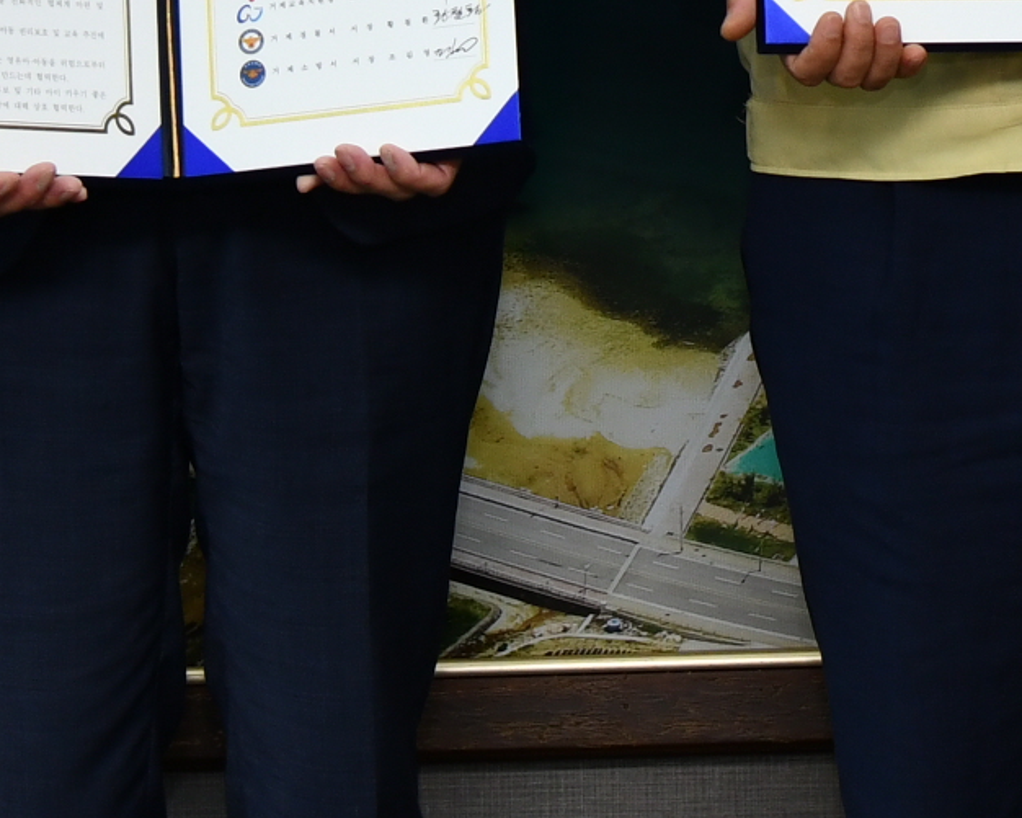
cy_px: -498
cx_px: 1025
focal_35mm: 235
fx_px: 7109
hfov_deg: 8.2
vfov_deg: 6.5
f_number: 4
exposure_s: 1/250
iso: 400
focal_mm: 38
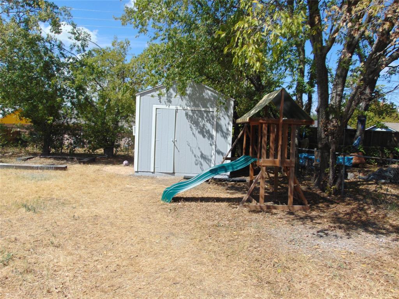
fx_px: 288
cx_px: 200
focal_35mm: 25
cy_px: 150
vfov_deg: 54.9
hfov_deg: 69.4
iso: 80
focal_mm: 4.5
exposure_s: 1/200
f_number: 7.7
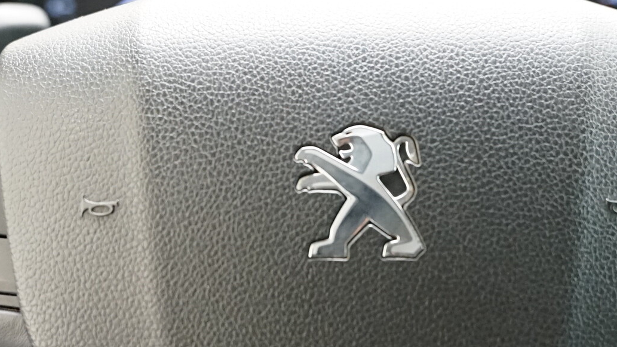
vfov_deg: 16.5
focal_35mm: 73
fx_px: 1194
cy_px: 194
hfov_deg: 29.0
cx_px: 325
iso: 3200
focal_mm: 24
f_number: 2.8
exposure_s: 1/60
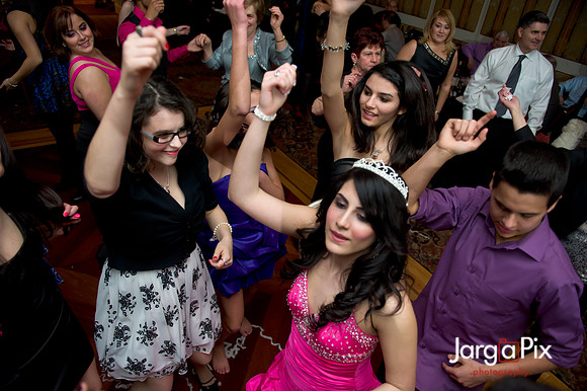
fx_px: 391
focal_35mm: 24
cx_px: 294
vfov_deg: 53.1
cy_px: 196
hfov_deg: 73.8
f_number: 3.2
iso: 1600
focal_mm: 24
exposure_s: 1/125
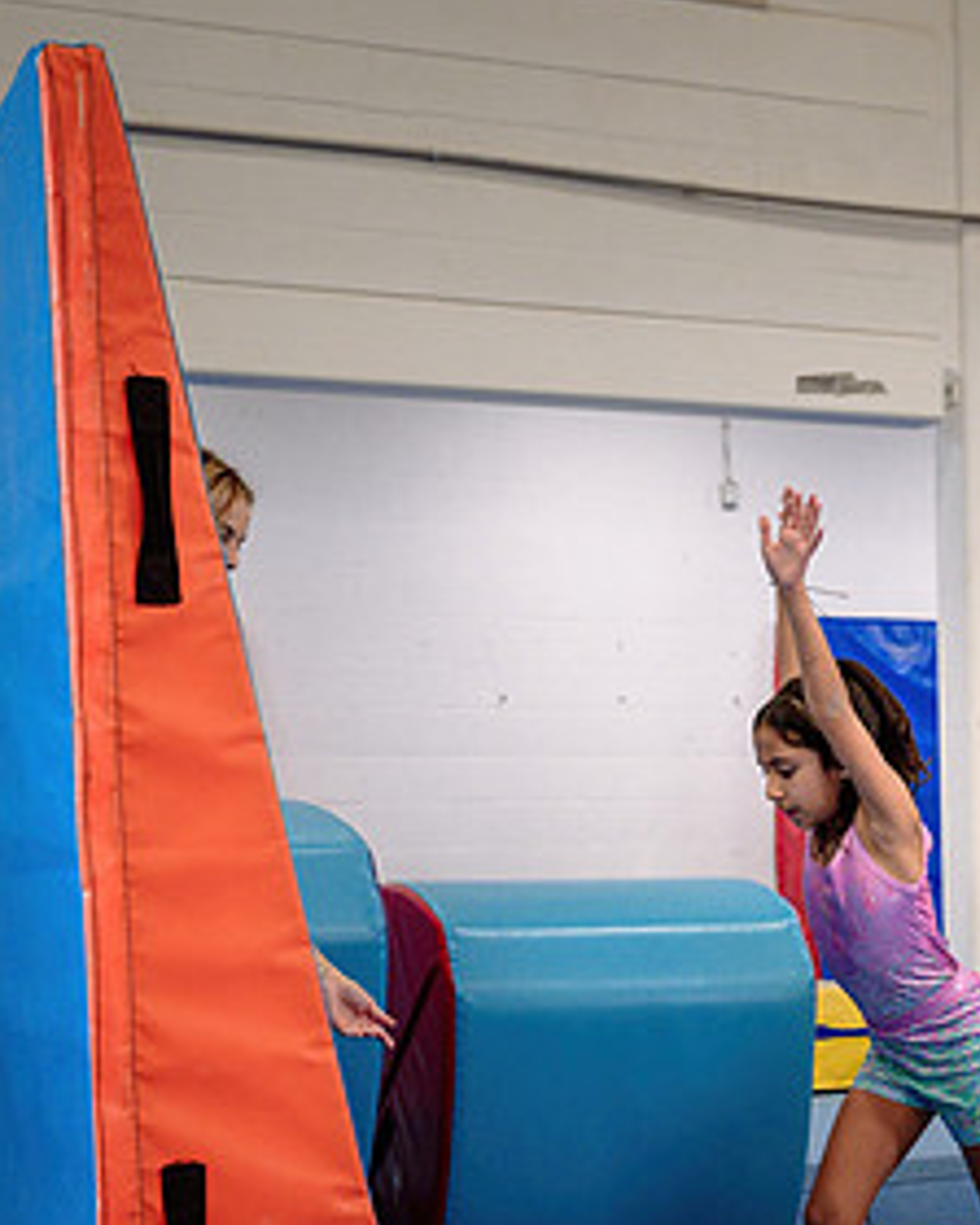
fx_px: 2864
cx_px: 882
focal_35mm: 79
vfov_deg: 24.0
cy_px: 864
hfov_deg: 19.1
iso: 1600
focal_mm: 37
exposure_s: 1/250
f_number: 3.5
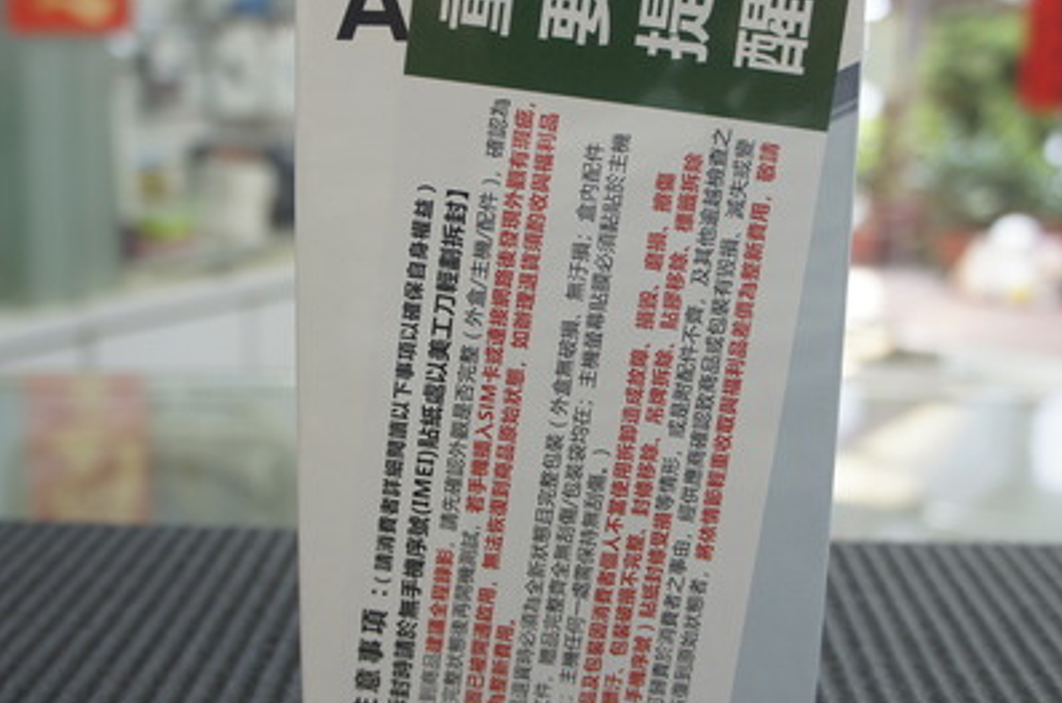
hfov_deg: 40.4
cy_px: 323
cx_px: 575
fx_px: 1443
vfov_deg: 27.4
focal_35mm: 49
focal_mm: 18
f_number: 4
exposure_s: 1/30
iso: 200
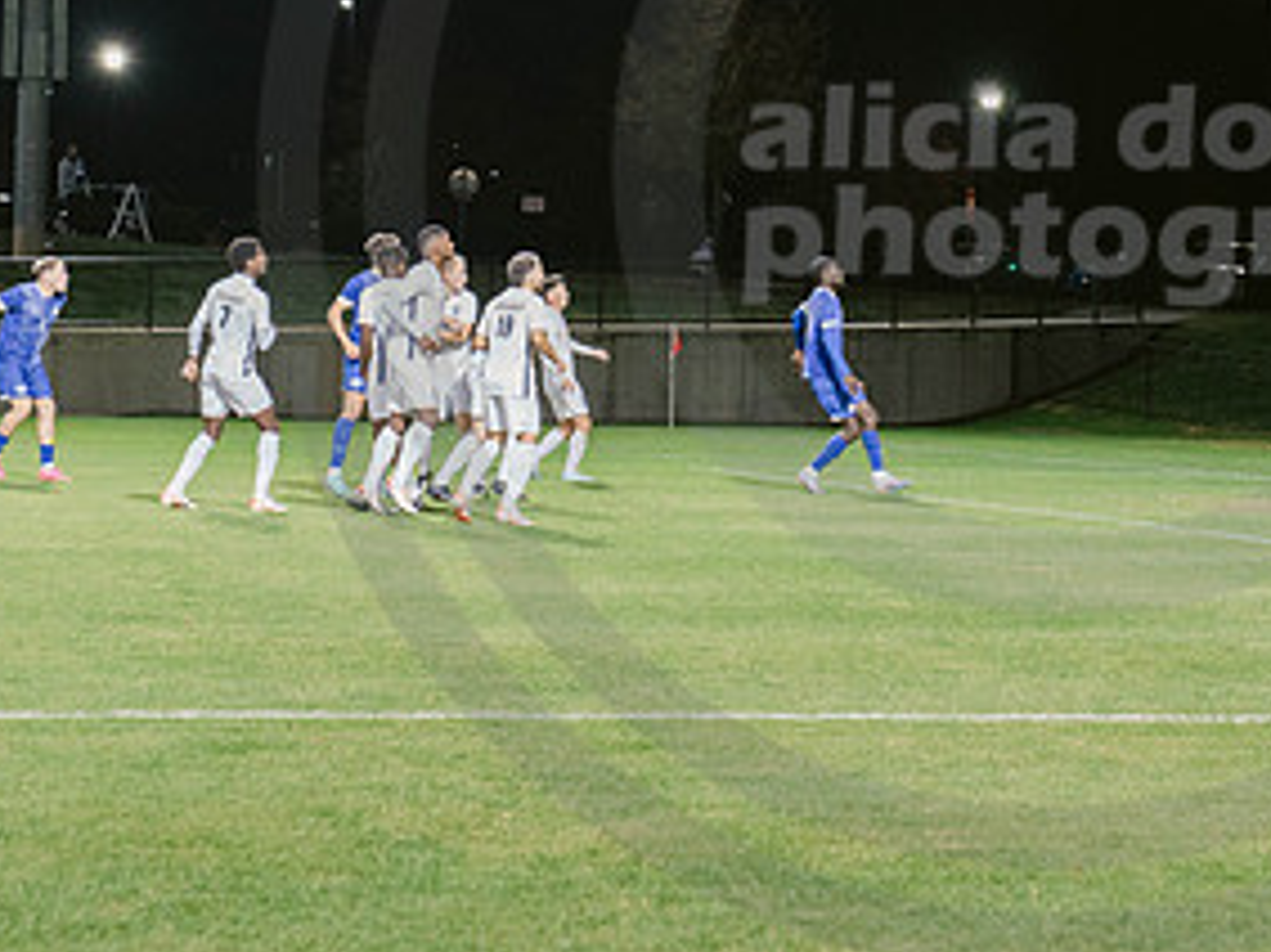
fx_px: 5065
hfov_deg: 14.2
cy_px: 177
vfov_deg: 10.7
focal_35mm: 138
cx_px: 1055
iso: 2500
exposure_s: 1/125
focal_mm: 70
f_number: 4
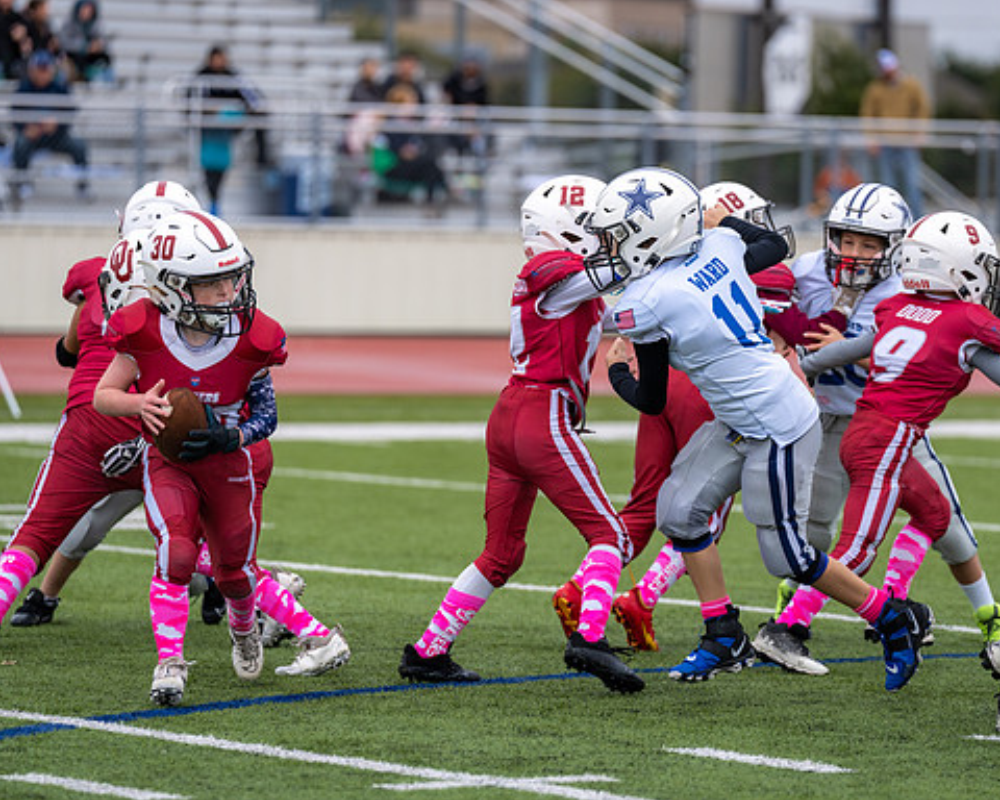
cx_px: 596
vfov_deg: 6.8
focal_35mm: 227
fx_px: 6718
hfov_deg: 8.5
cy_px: 401
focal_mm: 200
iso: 250
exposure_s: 1/1250
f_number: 3.5
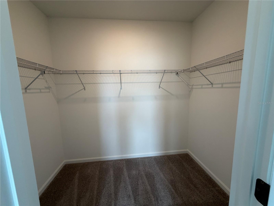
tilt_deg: -7.7
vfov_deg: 85.7
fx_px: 111
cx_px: 137
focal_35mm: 14
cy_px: 103
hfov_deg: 102.1
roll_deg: +1.6
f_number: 2.2
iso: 200
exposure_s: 1/120
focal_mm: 2.22
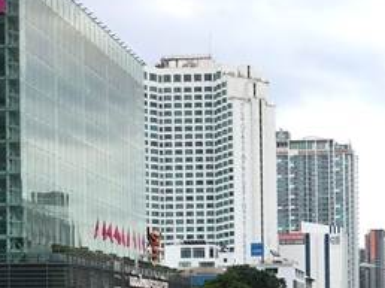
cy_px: 316
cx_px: 395
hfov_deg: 25.6
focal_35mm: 72
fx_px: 800
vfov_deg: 19.5
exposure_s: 1/519
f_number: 2.2
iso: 25
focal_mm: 4.15
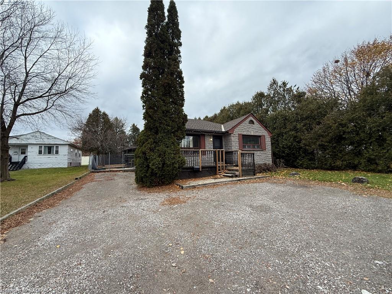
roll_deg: +1.1
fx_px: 159
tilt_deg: +4.8
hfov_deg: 102.1
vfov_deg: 85.7
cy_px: 147
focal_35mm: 14
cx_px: 196
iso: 64
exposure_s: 1/395
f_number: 2.2
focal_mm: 2.22
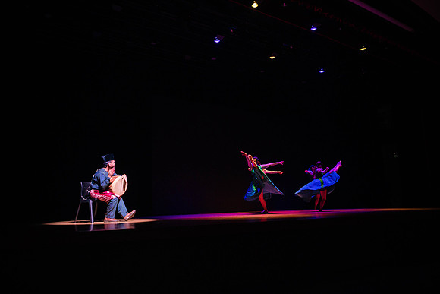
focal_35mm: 25
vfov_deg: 51.2
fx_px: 305
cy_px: 165
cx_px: 220
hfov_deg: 71.6
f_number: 2.8
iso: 1000
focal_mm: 12
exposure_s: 1/125
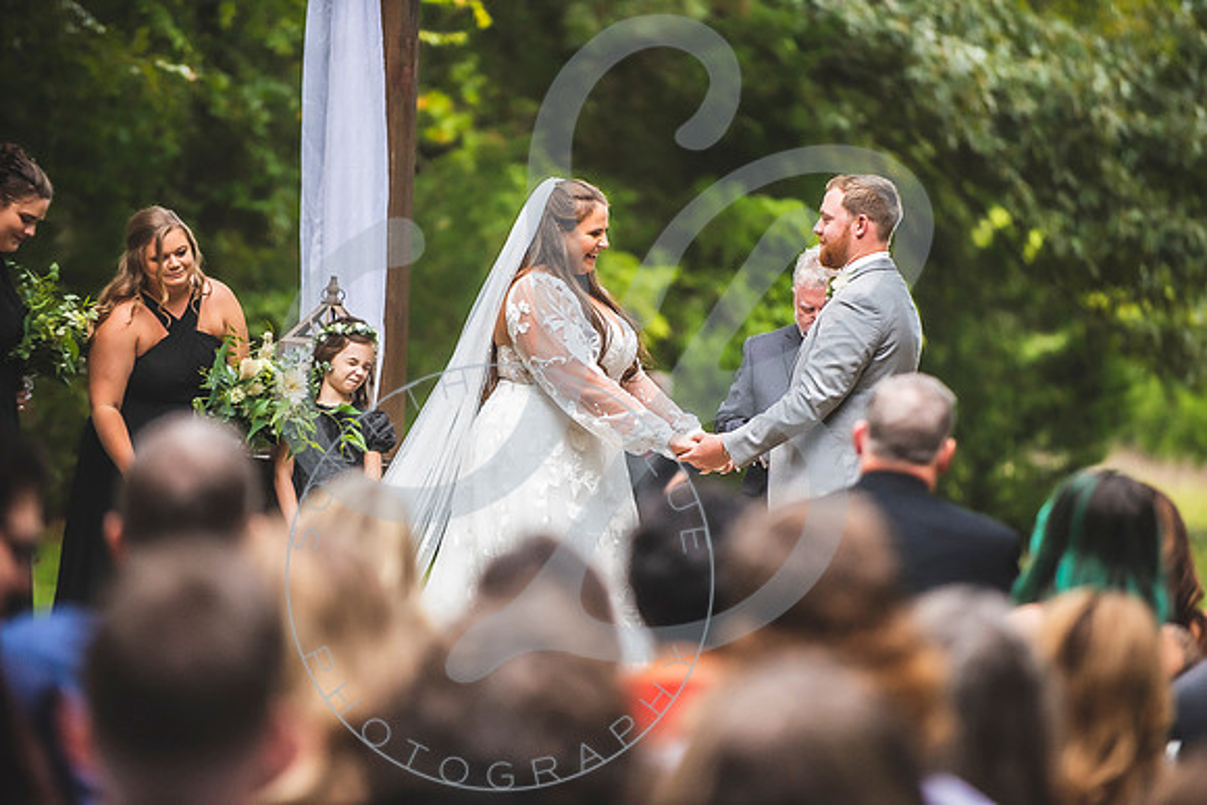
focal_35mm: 200
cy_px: 402
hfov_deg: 10.3
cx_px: 604
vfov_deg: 6.9
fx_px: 6707
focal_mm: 200
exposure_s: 1/640
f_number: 2.8
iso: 640
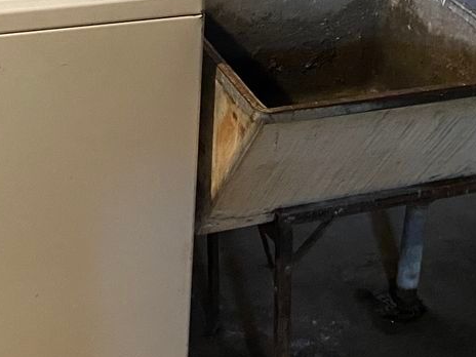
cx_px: 150
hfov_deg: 23.2
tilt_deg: -15.9
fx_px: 1155
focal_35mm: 84
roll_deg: -0.7
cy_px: -87
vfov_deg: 16.7
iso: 500
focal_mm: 4.25
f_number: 1.8
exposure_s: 1/40
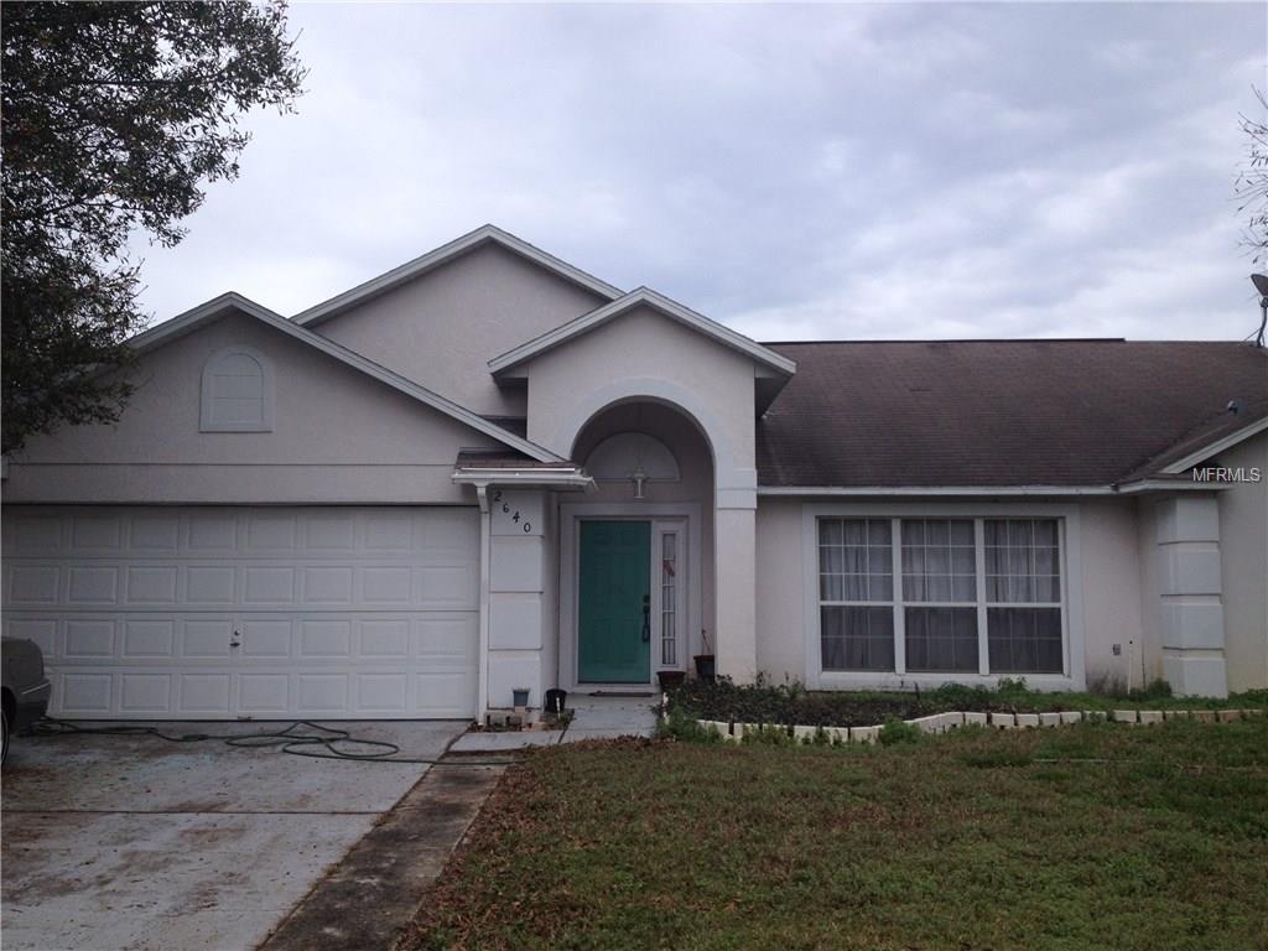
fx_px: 1282
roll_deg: +1.3
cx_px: 634
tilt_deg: +6.2
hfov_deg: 52.6
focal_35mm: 35
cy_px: 476
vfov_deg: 40.7
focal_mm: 4.28
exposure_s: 1/1022
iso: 50
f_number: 2.4
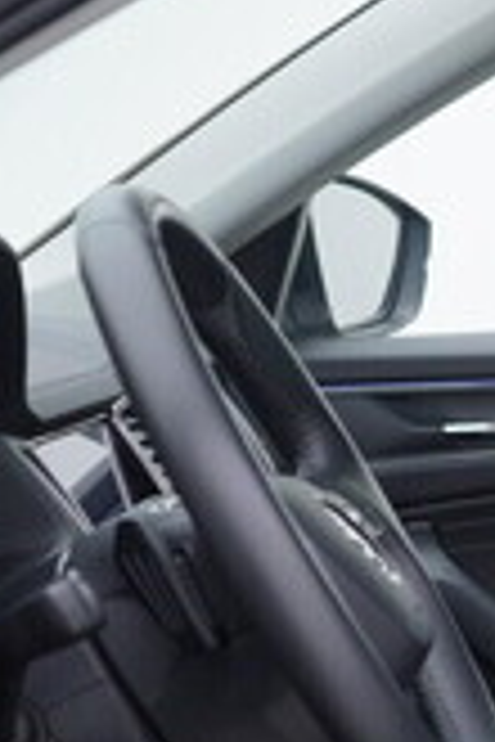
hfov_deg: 10.3
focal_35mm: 120
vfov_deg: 17.0
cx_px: 1089
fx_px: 2475
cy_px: 515
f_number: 3.2
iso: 125
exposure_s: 1/50
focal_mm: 24
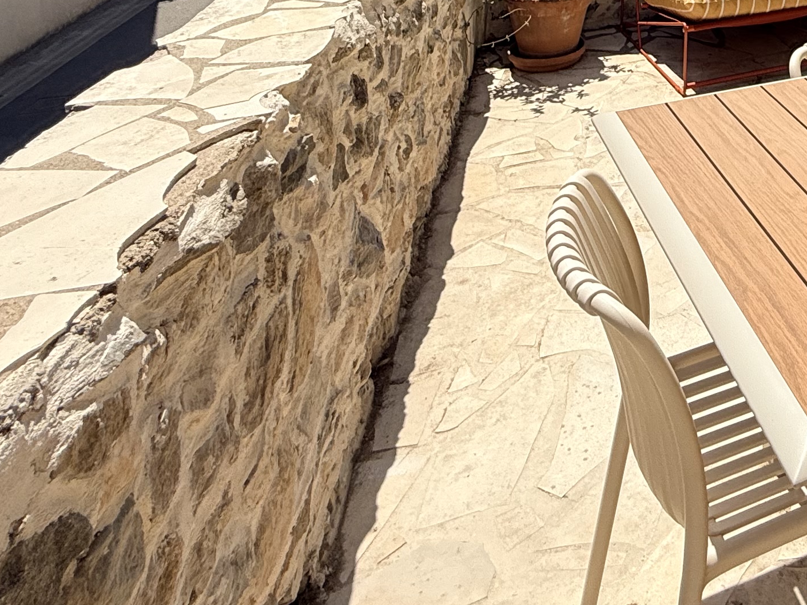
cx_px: 877
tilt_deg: -0.3
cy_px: -259
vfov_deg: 27.3
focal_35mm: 40
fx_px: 932
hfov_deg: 39.0
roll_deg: -0.6
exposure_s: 1/1961
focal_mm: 2.22
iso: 50
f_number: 2.2
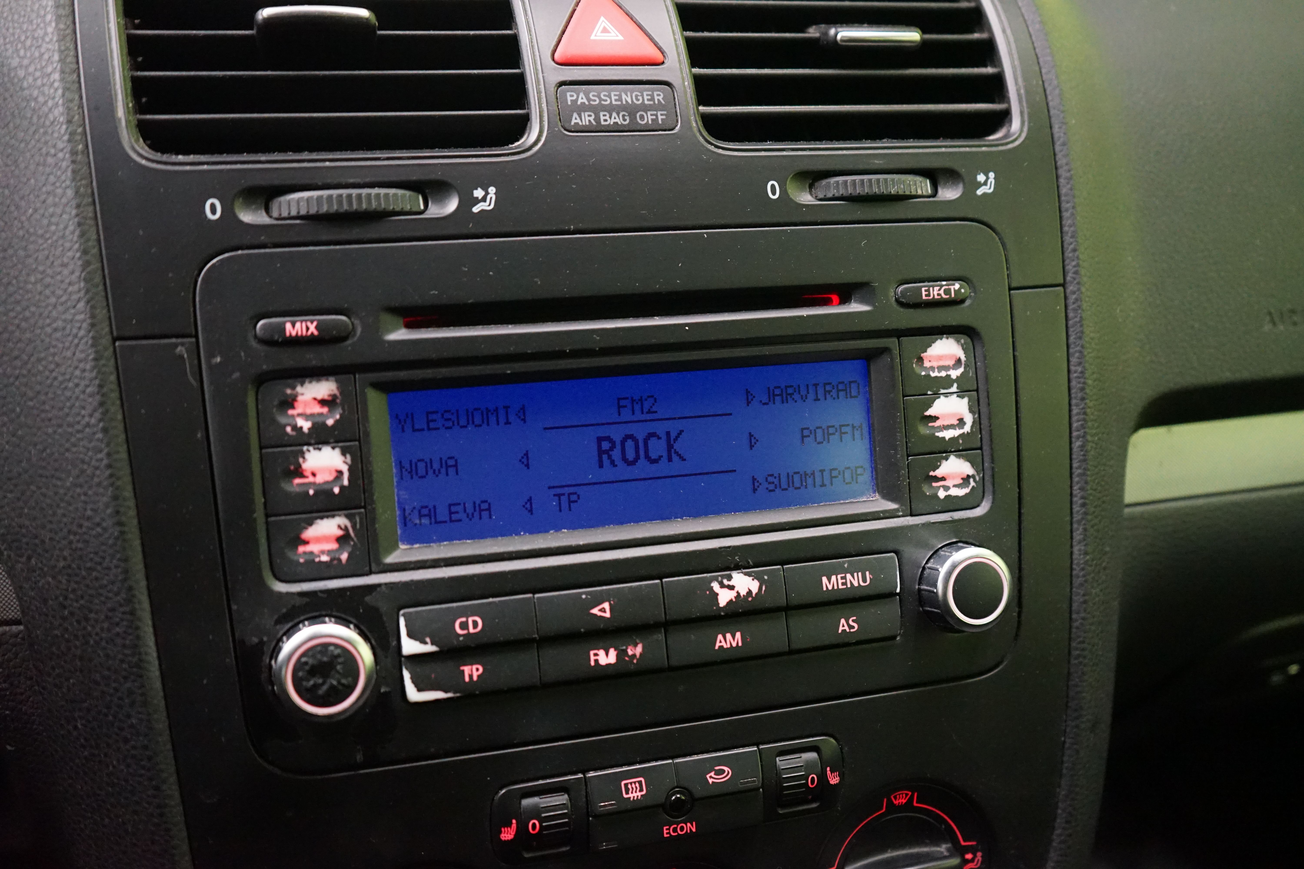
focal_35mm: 34
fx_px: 1231
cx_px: 652
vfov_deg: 38.9
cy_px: 434
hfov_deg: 55.8
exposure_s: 1/50
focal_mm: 34
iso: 6400
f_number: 4
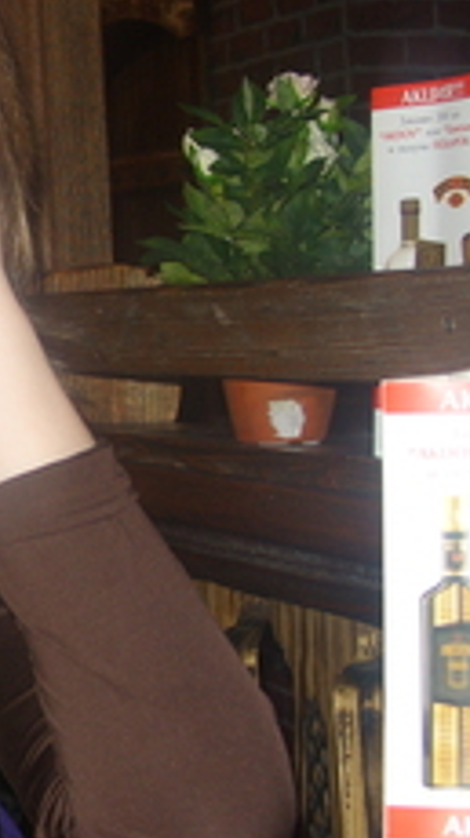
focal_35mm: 99
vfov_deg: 21.6
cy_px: 446
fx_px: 2198
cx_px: -288
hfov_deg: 11.6
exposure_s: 1/30
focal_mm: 7.8
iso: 50
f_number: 2.8
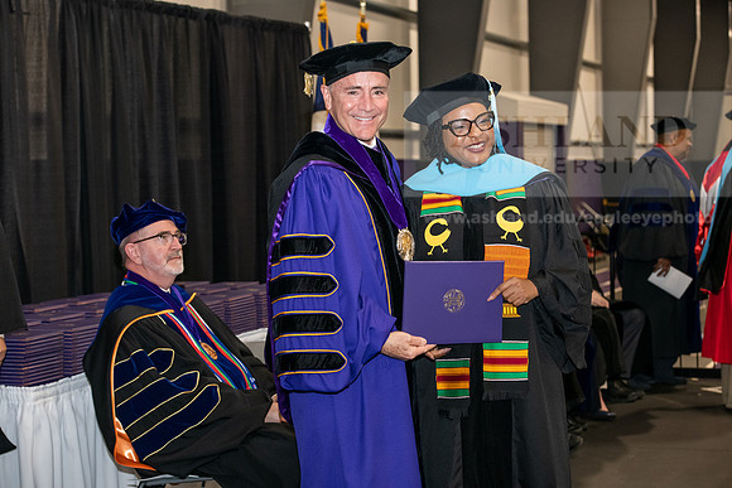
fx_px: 1525
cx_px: 366
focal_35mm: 75
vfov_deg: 18.2
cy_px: 244
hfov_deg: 27.0
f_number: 5.6
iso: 2500
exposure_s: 1/200
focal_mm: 75
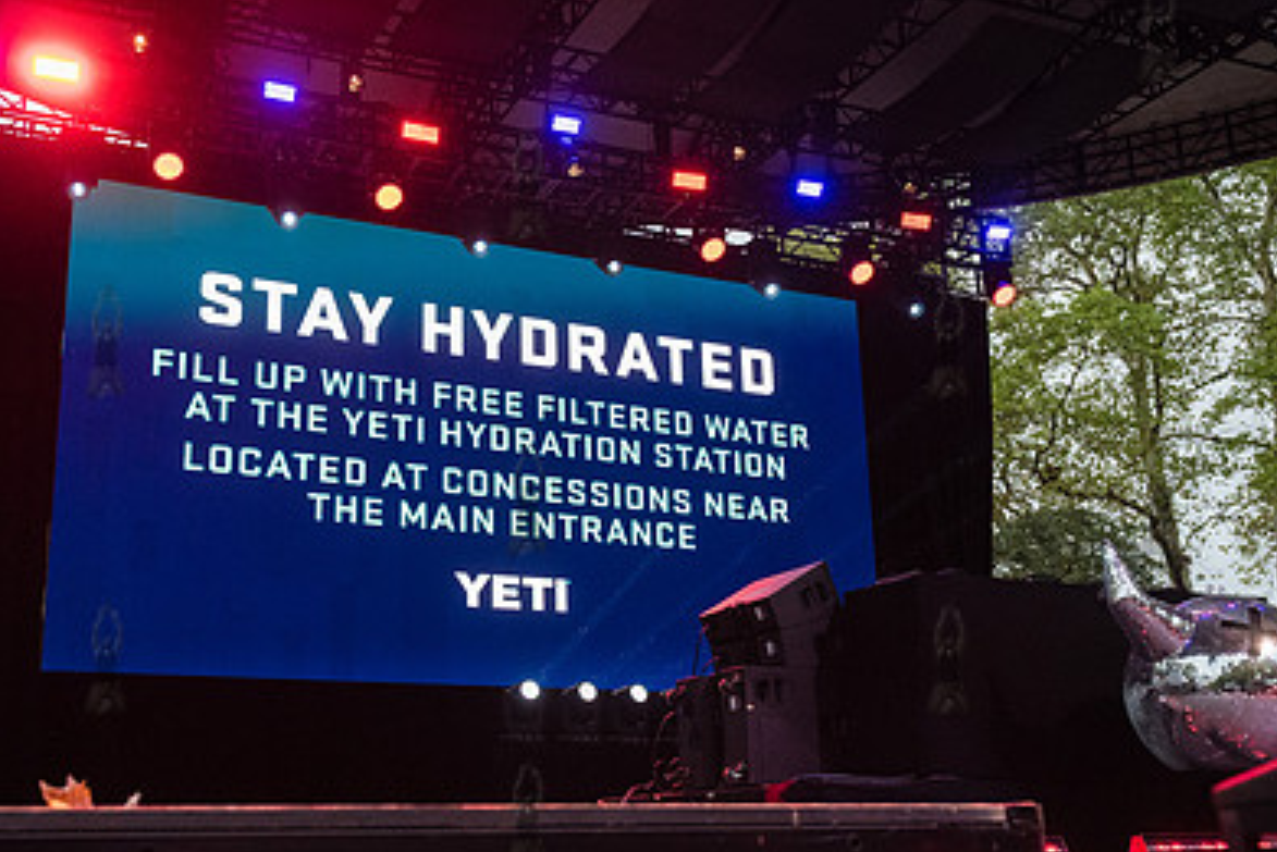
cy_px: 498
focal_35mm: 40
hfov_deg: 48.2
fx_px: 1419
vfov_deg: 33.4
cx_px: 526
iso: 5000
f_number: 3.5
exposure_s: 1/800
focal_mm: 27
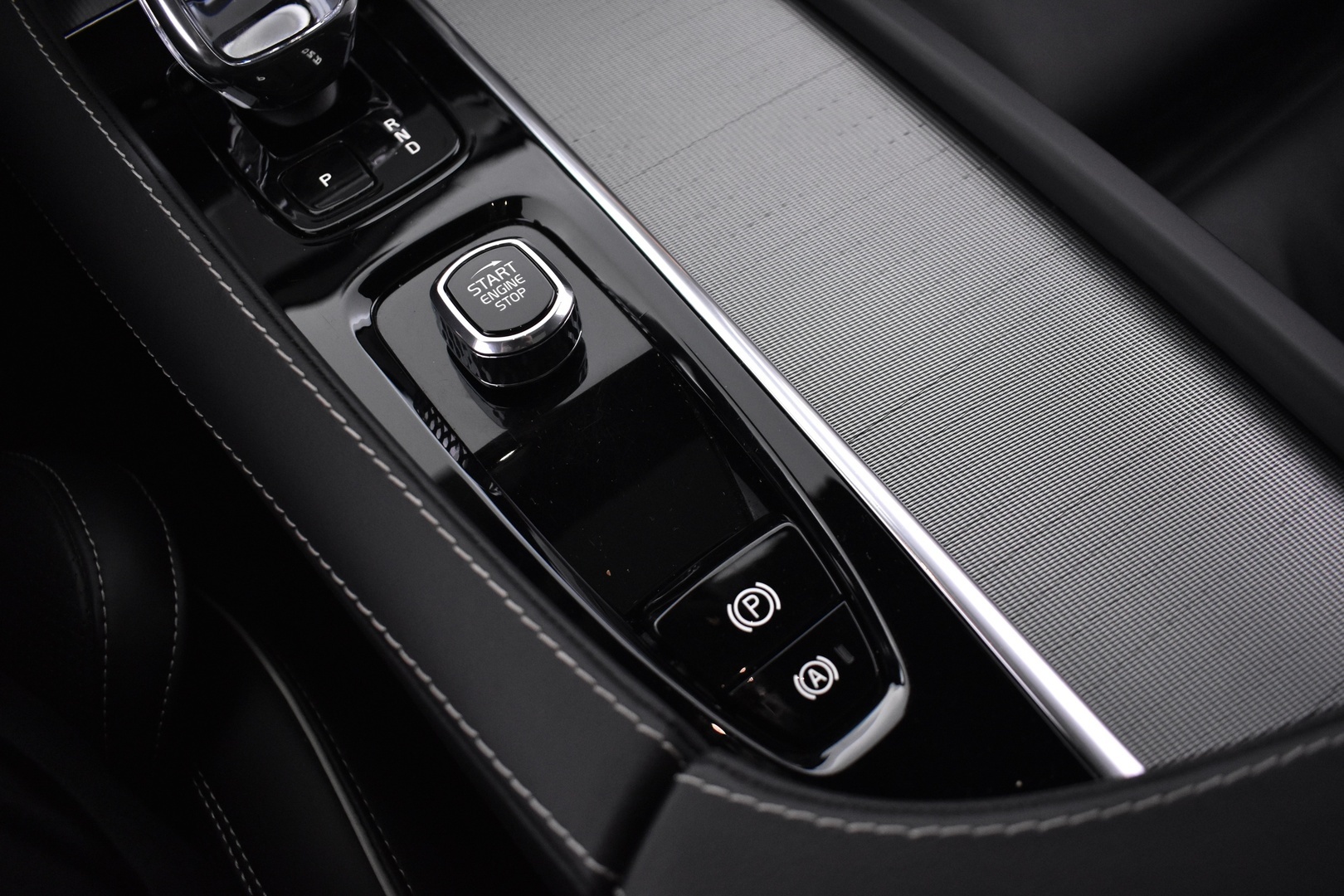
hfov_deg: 61.9
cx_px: 672
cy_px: 448
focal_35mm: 30
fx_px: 1120
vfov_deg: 43.6
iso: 2200
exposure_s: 1/30
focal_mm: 20
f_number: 3.5
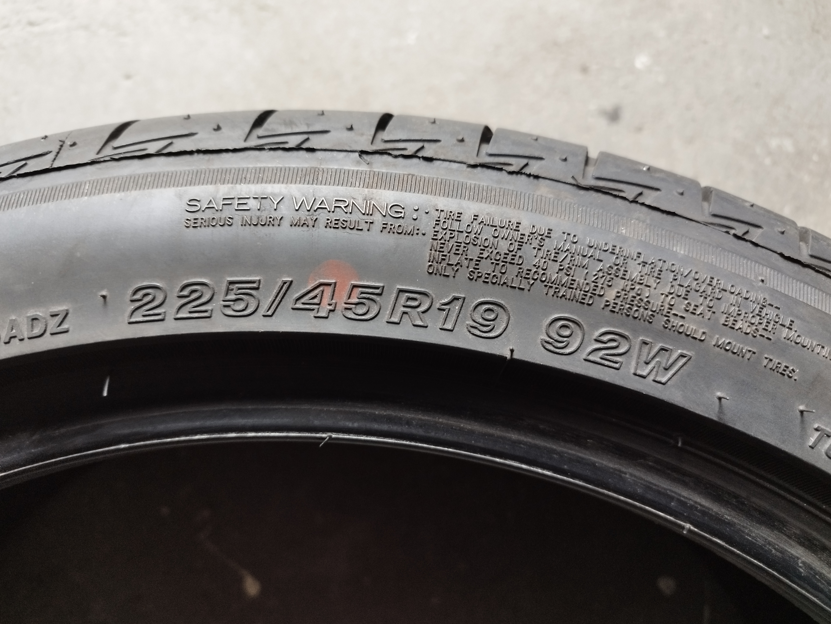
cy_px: 312
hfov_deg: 69.4
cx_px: 416
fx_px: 600
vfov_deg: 54.9
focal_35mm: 25
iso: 390
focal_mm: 5.95
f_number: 1.89
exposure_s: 1/25
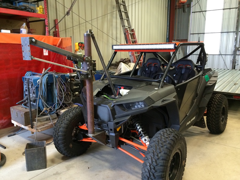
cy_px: 90
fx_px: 208
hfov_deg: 60.0
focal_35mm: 30
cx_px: 120
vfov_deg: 46.8
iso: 250
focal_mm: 4.12
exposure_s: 1/30
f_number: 2.2
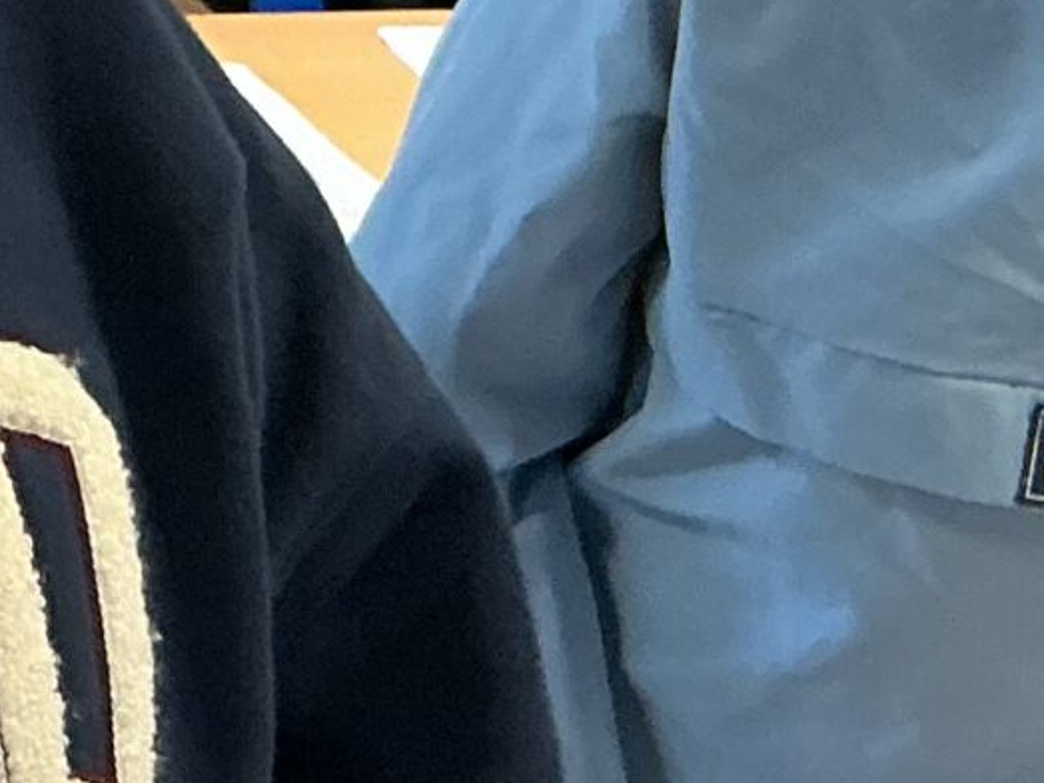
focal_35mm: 142
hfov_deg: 12.6
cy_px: -170
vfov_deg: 10.3
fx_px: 4282
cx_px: -852
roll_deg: -1.2
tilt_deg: -20.0
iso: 100
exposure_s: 1/60
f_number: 1.8
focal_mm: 3
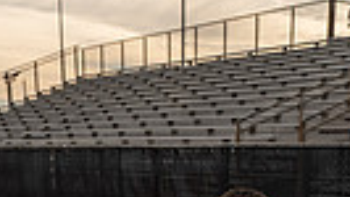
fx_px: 854
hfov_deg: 23.1
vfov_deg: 10.7
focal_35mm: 92
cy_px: 510
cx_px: 213
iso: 100
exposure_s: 1/200
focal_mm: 26
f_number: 8
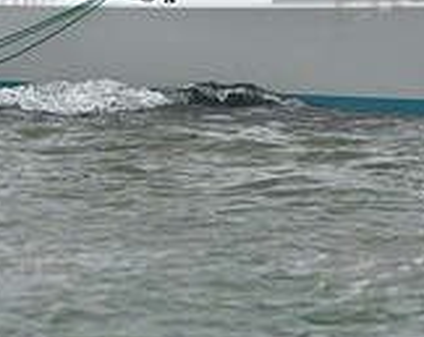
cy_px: -142
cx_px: 194
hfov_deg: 2.9
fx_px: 8430
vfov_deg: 2.3
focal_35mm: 673
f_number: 8
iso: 400
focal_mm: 200
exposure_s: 1/800
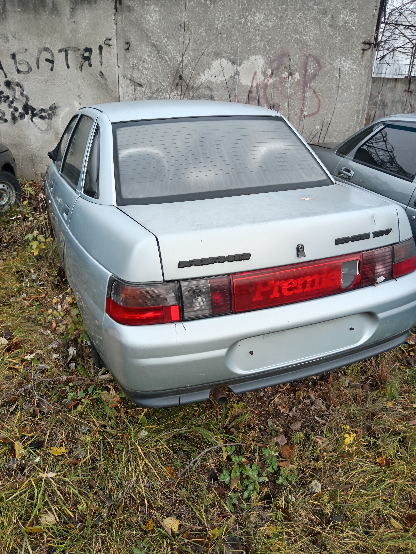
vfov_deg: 65.3
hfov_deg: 51.4
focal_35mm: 27
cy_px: 277
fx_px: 433
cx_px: 208
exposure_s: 1/100
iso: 269
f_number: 1.9
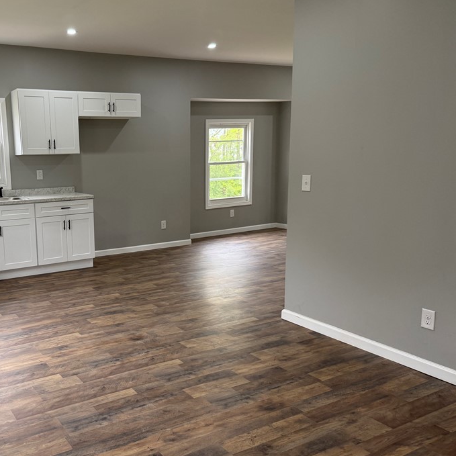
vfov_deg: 51.1
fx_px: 477
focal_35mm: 32
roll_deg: +1.0
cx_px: 116
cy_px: 230
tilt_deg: -7.5
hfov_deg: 49.1
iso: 160
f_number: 1.78
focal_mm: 6.76
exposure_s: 1/120
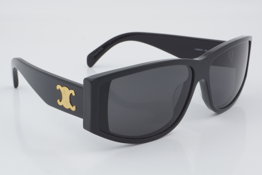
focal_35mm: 82
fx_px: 600
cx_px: 131
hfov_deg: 24.6
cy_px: 88
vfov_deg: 16.6
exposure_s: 1/3
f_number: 32
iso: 100
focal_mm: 55
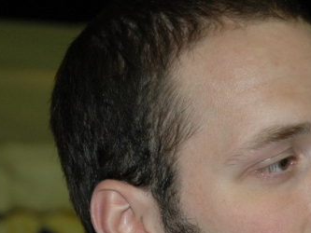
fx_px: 1555
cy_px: 233
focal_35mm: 173
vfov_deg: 8.5
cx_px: 247
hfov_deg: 11.4
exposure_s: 1/60
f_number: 4.5
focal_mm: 50
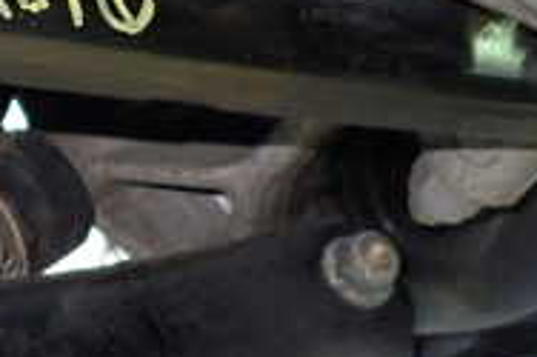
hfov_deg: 23.5
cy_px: 11
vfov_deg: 16.1
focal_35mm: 83
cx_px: 11
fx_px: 1237
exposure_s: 1/30
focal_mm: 4.5
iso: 800
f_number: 2
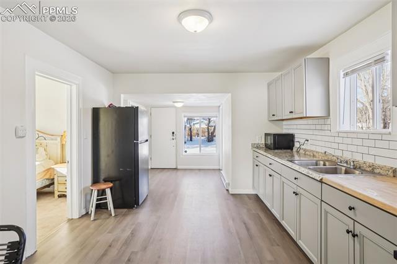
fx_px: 198
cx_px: 198
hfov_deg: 90.0
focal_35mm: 18
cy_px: 132
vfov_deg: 67.3
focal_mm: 12
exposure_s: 1/15
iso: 400
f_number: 8
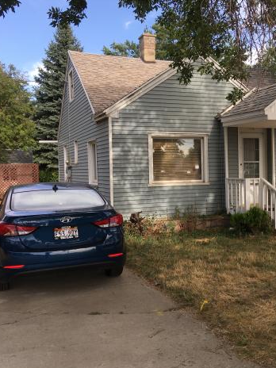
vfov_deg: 46.8
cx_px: 192
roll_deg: +0.4
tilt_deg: -1.5
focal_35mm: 40
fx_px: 425
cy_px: 189
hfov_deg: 35.5
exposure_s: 1/444
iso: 25
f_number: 2.2
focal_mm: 4.15
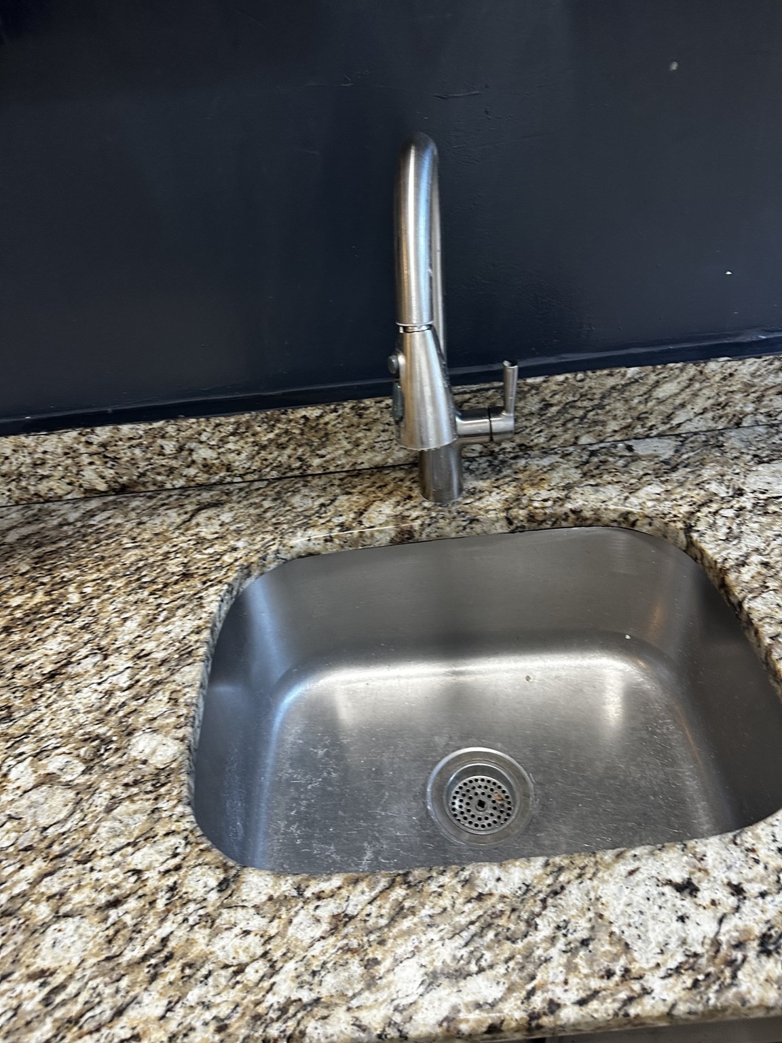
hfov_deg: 56.8
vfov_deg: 71.6
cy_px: 522
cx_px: 391
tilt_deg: -38.0
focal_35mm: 24
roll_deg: +4.8
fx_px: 723
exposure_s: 1/60
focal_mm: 6.86
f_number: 1.78
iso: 250
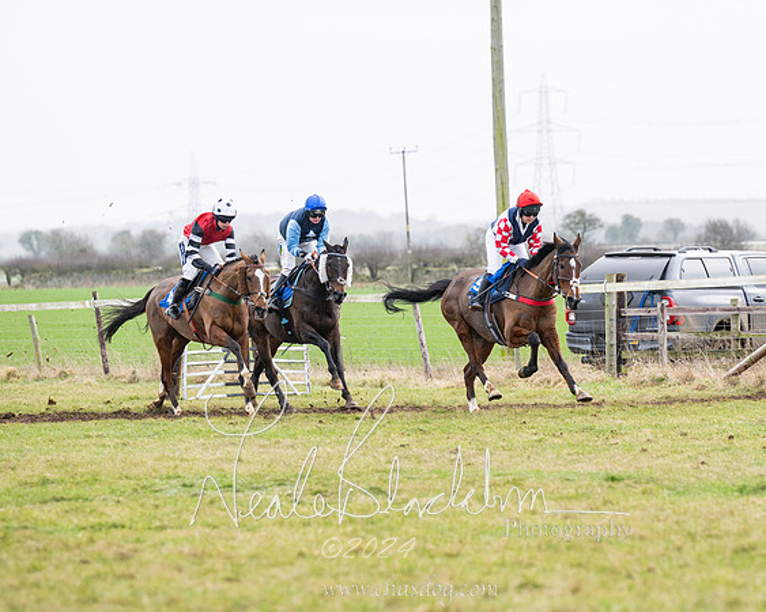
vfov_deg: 7.0
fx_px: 4995
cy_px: 308
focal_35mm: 220
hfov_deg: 8.8
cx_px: 500
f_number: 4
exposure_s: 1/800
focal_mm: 150
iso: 400
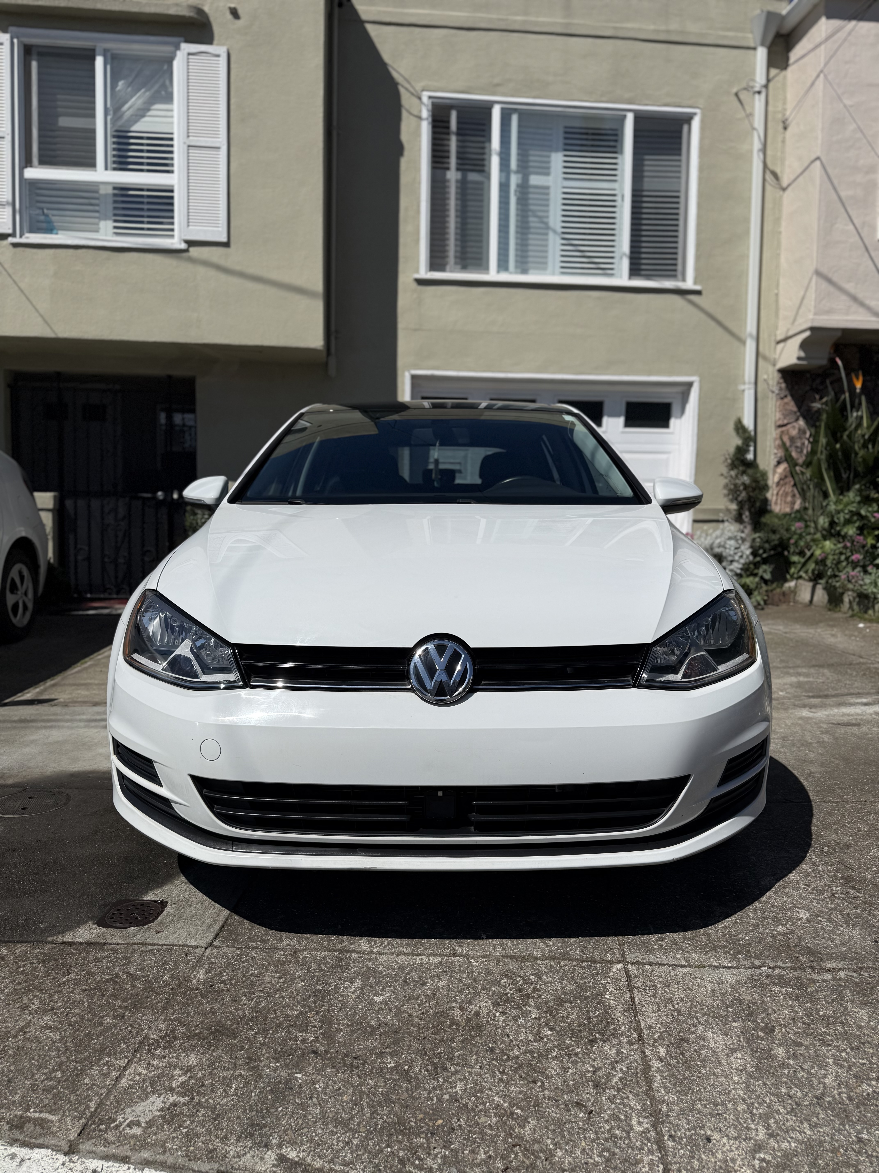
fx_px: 813
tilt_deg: -3.1
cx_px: 440
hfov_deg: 56.8
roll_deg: -0.9
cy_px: 586
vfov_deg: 71.6
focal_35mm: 24
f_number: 1.78
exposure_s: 1/14286
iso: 80
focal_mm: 6.76
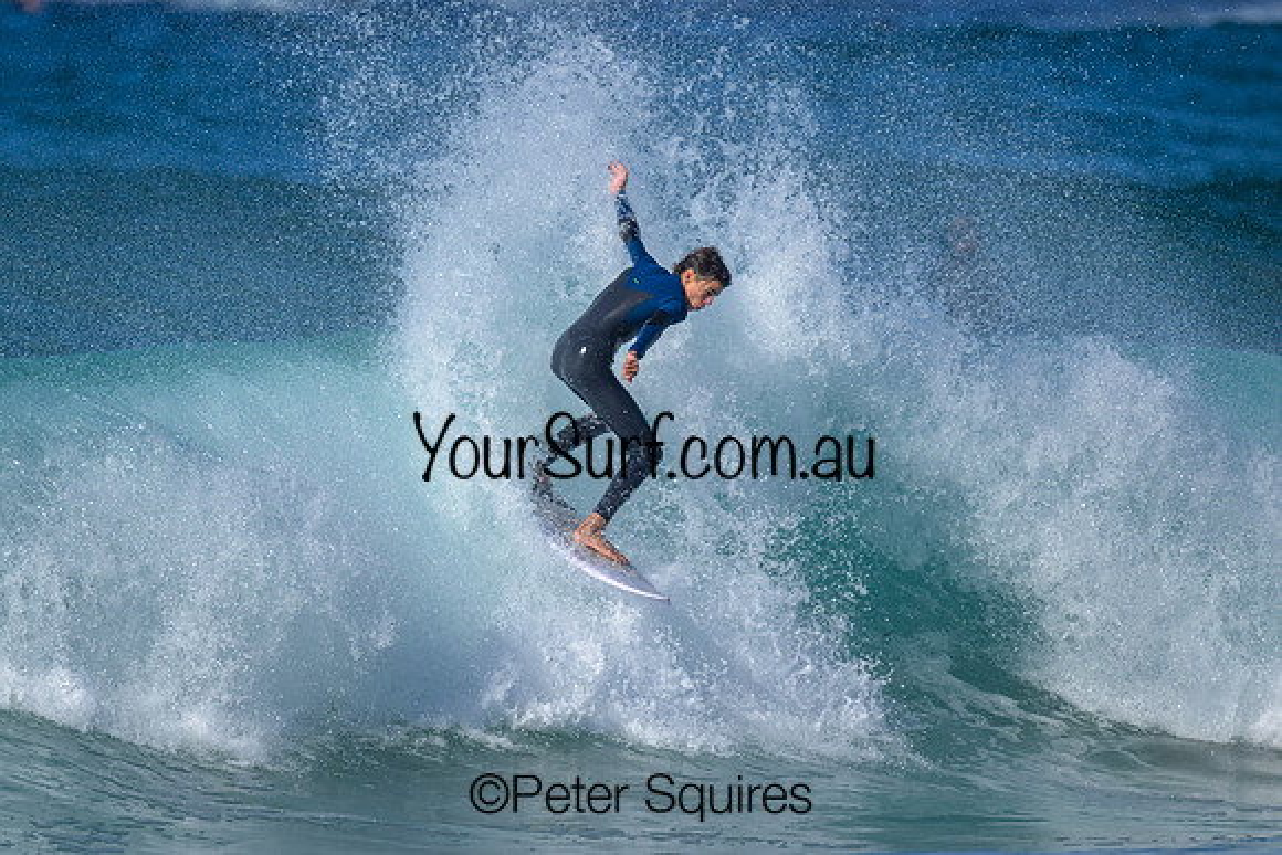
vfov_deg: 1.3
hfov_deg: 1.9
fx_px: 39178
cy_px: 482
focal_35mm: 1100
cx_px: 401
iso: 200
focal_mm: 800
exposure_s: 1/2000
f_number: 6.3
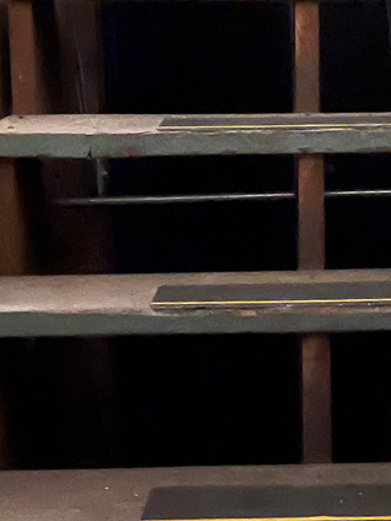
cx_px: 322
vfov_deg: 20.8
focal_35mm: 94
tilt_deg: -6.8
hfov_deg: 15.6
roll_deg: +1.6
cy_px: 211
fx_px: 1415
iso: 2000
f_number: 1.6
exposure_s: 1/15
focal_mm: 5.1
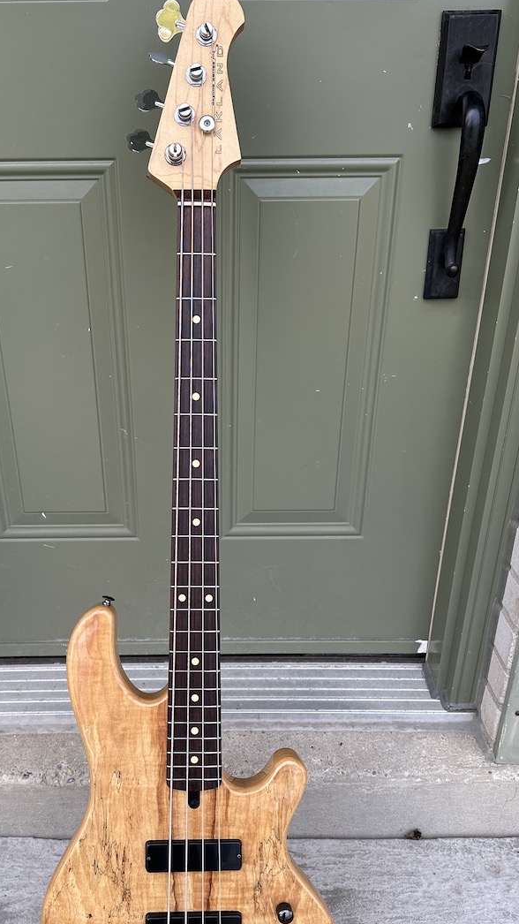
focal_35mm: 32
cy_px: 528
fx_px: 783
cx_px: 208
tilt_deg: -28.8
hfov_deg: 36.5
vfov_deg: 60.8
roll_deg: +0.6
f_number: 1.78
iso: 80
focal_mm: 6.86
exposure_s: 1/377
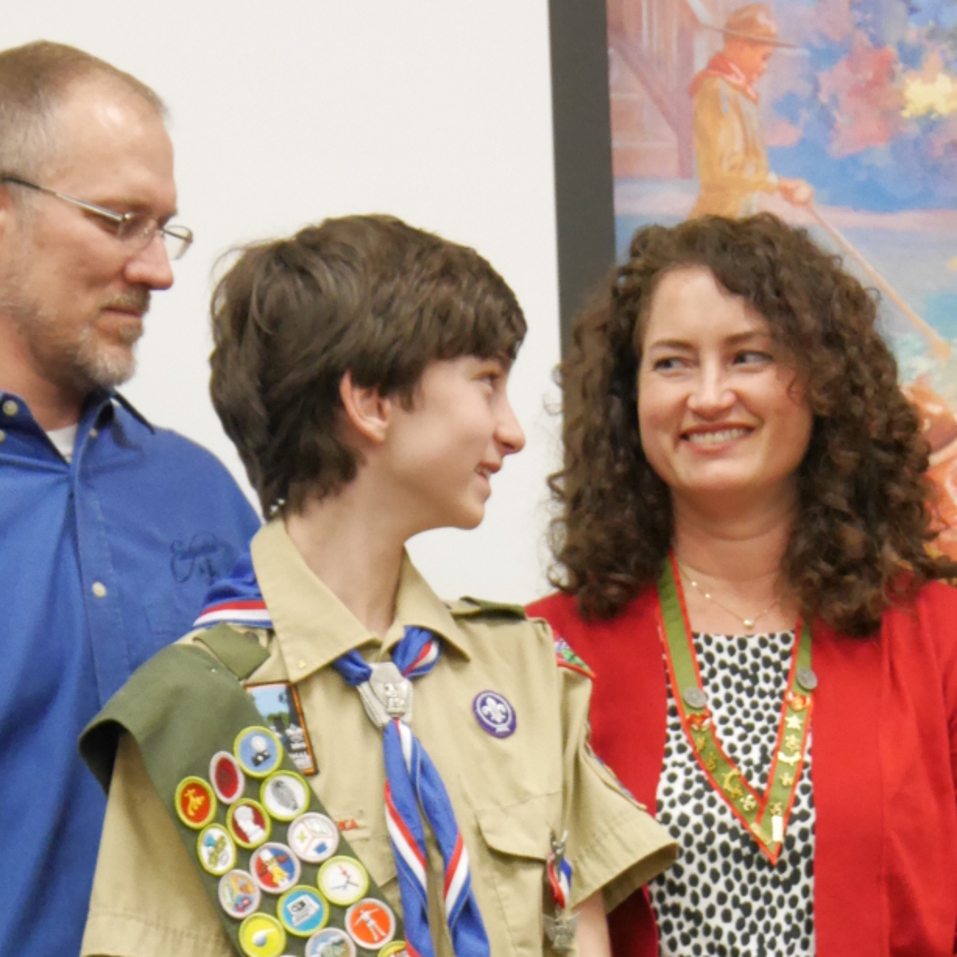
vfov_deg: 11.1
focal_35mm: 157
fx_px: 4911
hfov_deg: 11.1
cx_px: 397
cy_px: 888
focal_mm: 40
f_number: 4.7
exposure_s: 1/80
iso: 3200
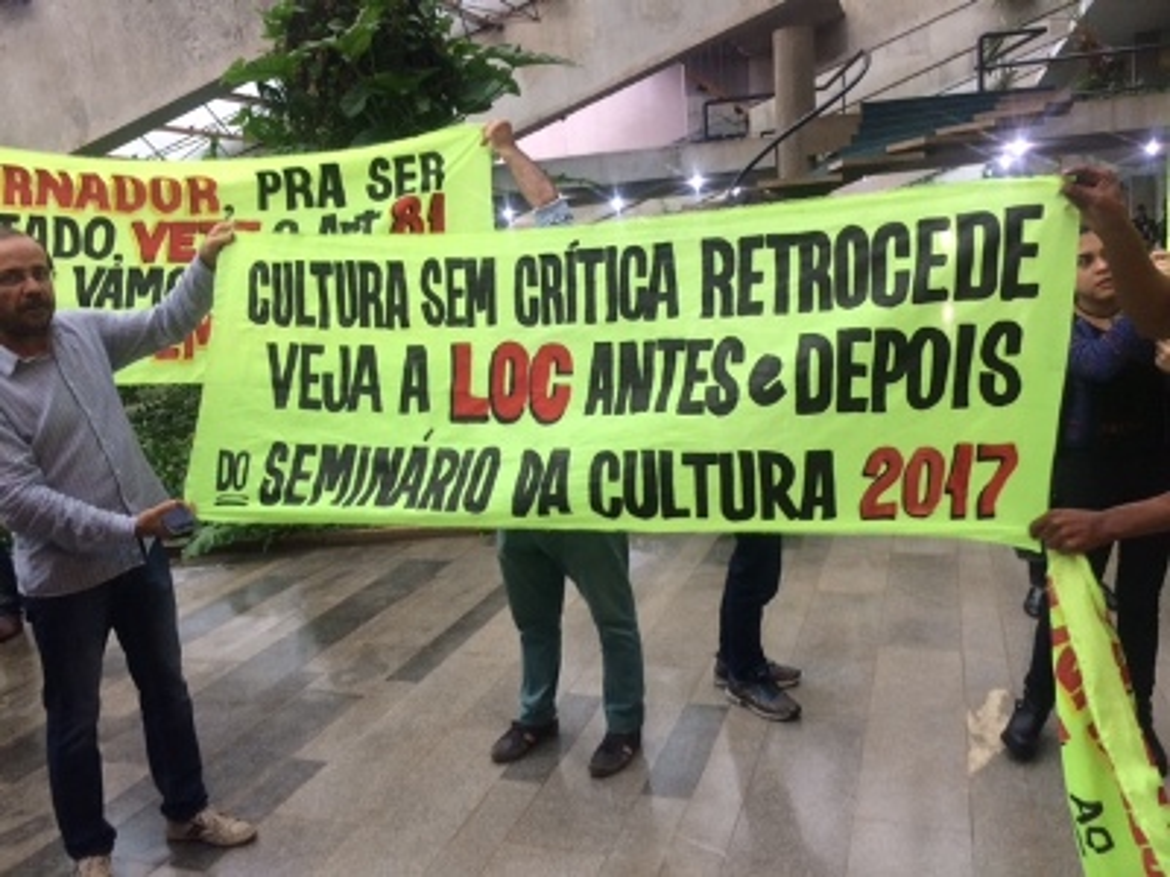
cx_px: 585
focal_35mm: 29
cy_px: 438
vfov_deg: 48.2
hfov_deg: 61.7
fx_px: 980
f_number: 2.2
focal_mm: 4.15
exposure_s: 1/30
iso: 80
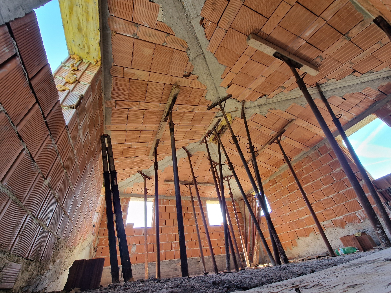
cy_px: 146
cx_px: 196
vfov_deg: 89.9
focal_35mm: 13
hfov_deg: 106.2
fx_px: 147
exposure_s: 1/50
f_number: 2.2
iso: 64
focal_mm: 2.2
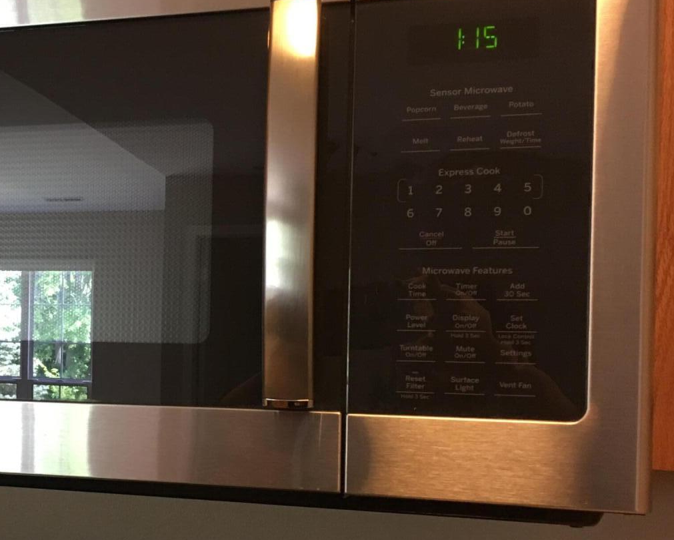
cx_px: 22
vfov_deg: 27.0
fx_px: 1117
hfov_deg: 31.4
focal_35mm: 56
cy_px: 343
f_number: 2.2
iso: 80
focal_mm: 4.15
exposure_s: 1/17
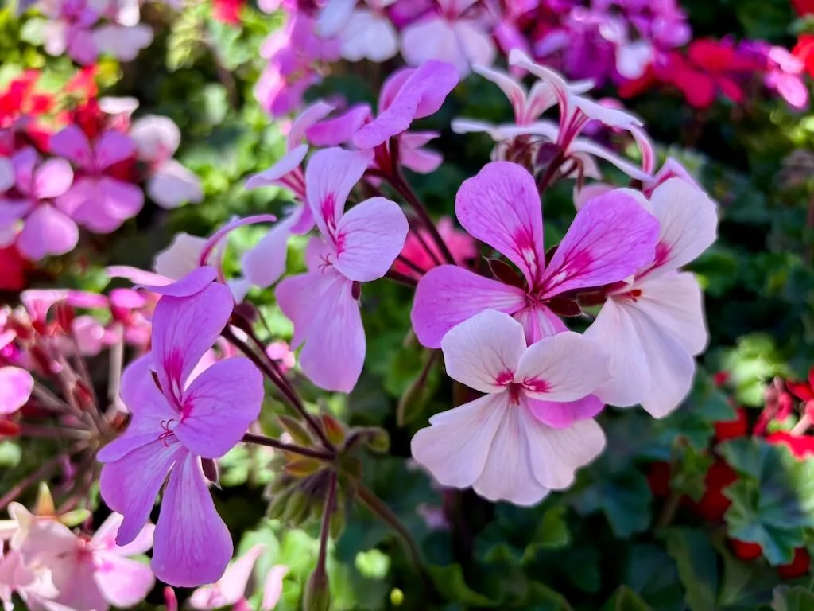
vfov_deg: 53.1
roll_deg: -1.1
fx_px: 611
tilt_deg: -40.4
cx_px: 407
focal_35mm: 26
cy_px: 306
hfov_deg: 67.3
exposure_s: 1/615
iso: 50
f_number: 1.6
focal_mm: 5.96
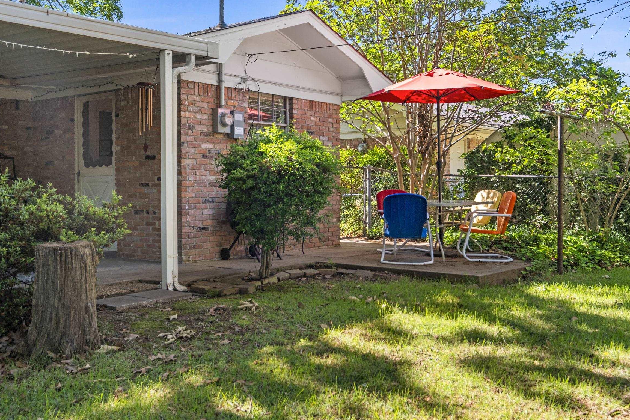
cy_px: 200
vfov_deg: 34.2
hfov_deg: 49.5
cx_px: 326
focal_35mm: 39
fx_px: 682
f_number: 7.1
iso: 400
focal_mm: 24
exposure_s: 1/50
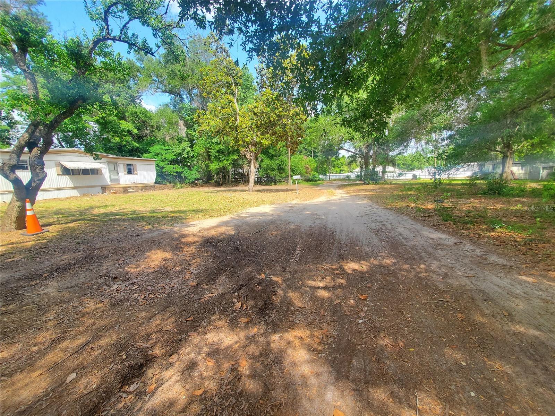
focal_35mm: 13
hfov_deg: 106.2
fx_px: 208
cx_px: 278
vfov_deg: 89.9
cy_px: 208
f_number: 2.2
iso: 50
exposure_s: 1/233
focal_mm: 1.8
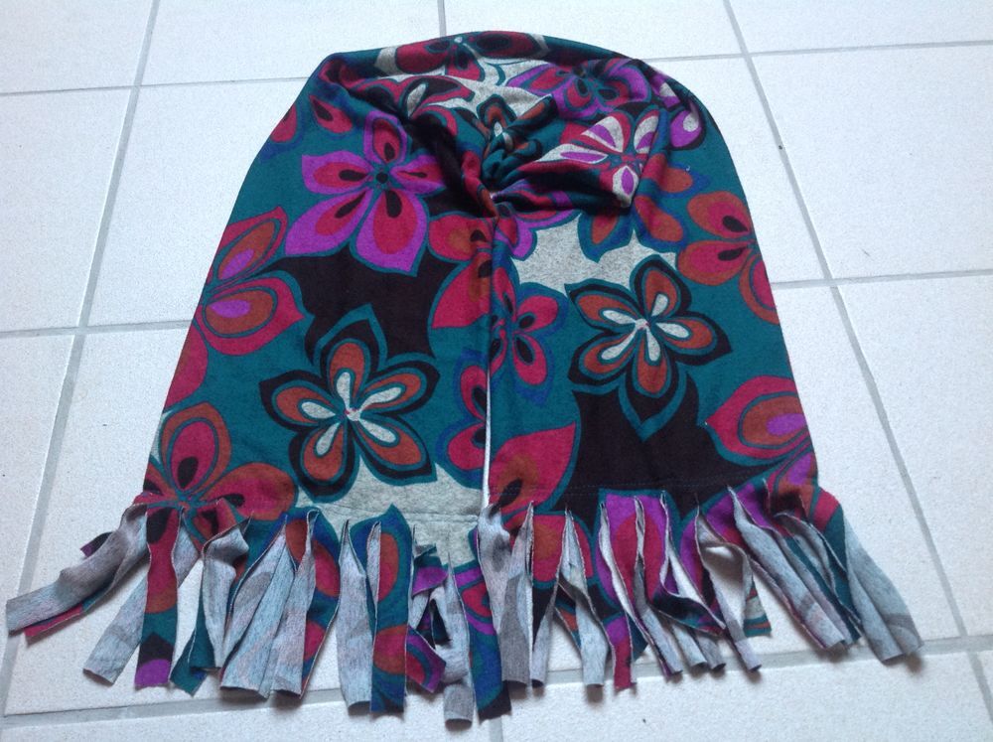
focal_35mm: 35
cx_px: 496
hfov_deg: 52.7
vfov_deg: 40.6
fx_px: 1003
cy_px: 371
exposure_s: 1/15
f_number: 2.4
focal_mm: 4.28
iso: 200
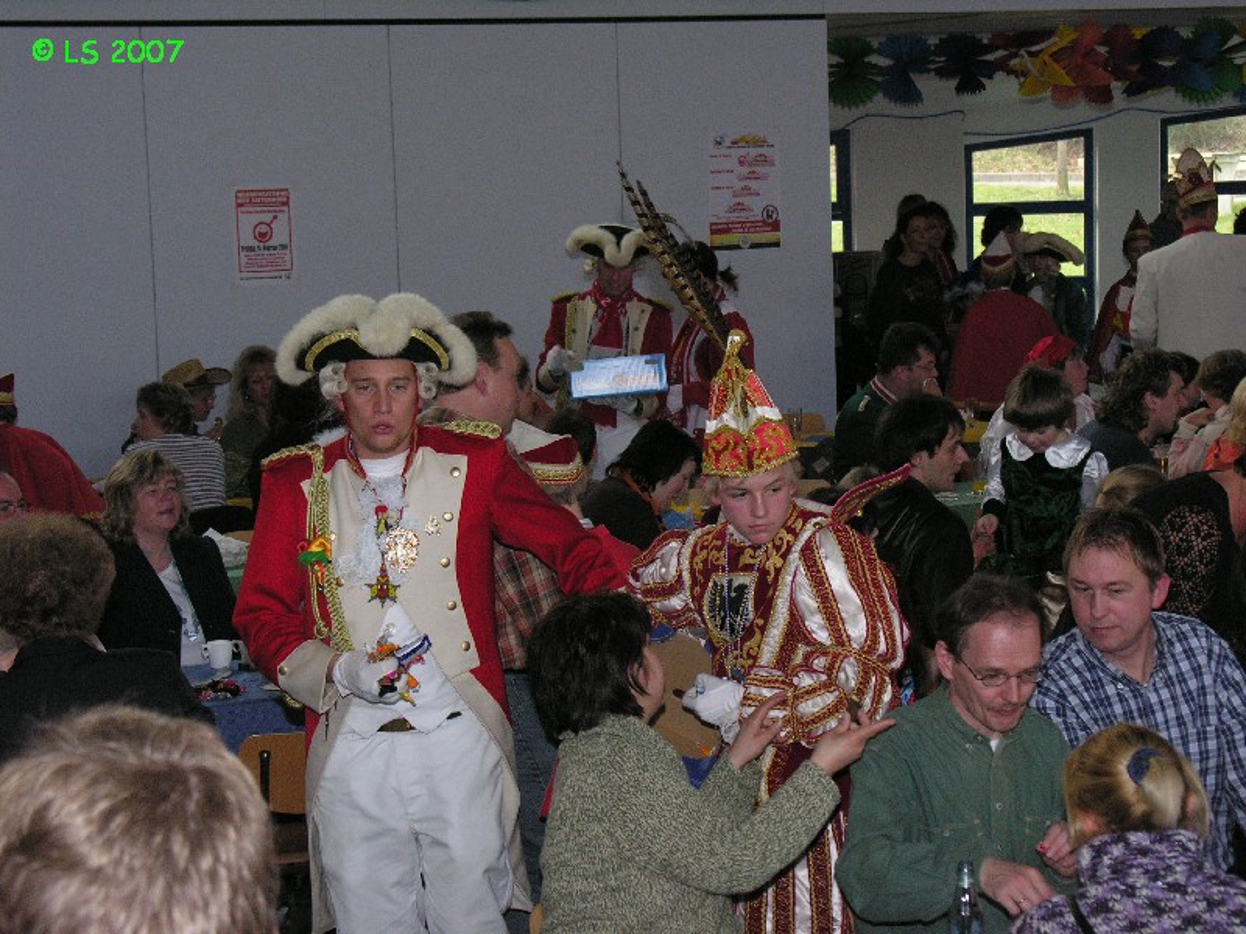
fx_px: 3096
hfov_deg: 22.8
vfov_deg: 17.2
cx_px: 623
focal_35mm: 86
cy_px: 467
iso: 200
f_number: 4.4
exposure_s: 1/60.1
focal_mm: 21.8
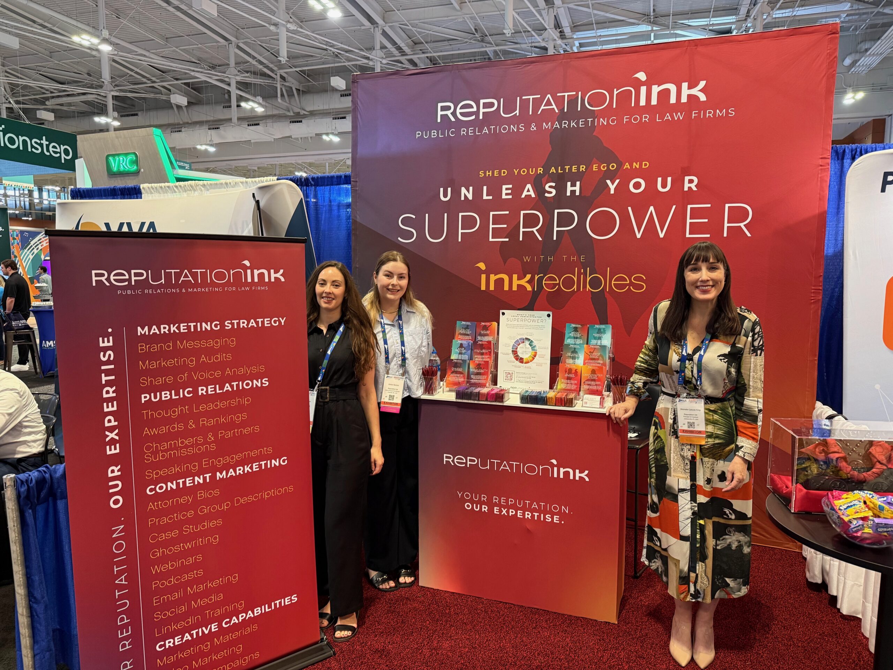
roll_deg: -0.2
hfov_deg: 71.6
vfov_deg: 56.8
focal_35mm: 24
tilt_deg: -5.7
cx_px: 446
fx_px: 619
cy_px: 335
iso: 320
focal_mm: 6.76
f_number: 1.78
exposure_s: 1/60
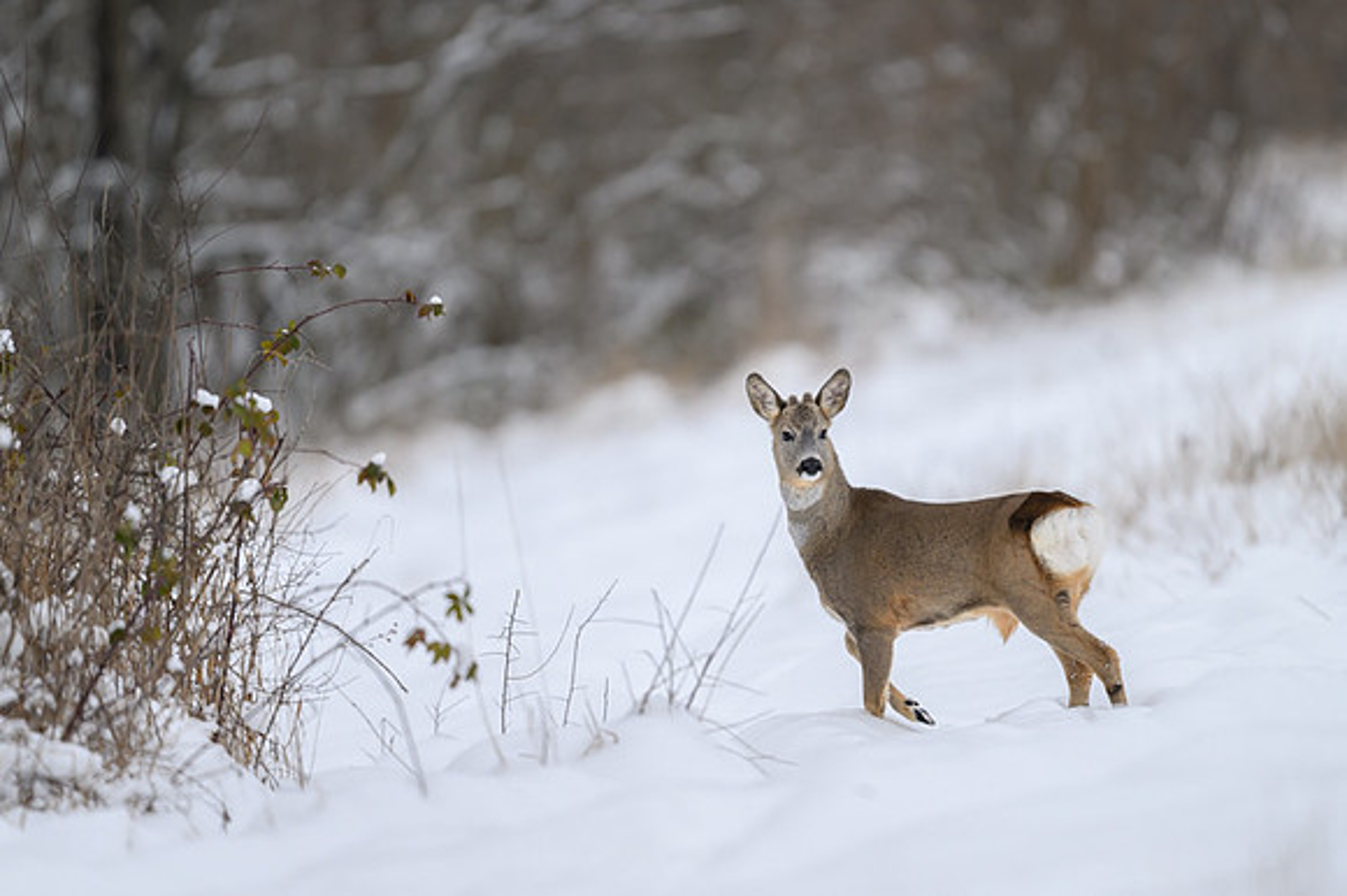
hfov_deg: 3.4
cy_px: 406
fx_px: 22899
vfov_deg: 2.2
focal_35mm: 612
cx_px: 736
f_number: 4
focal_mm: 560
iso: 500
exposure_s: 1/1600
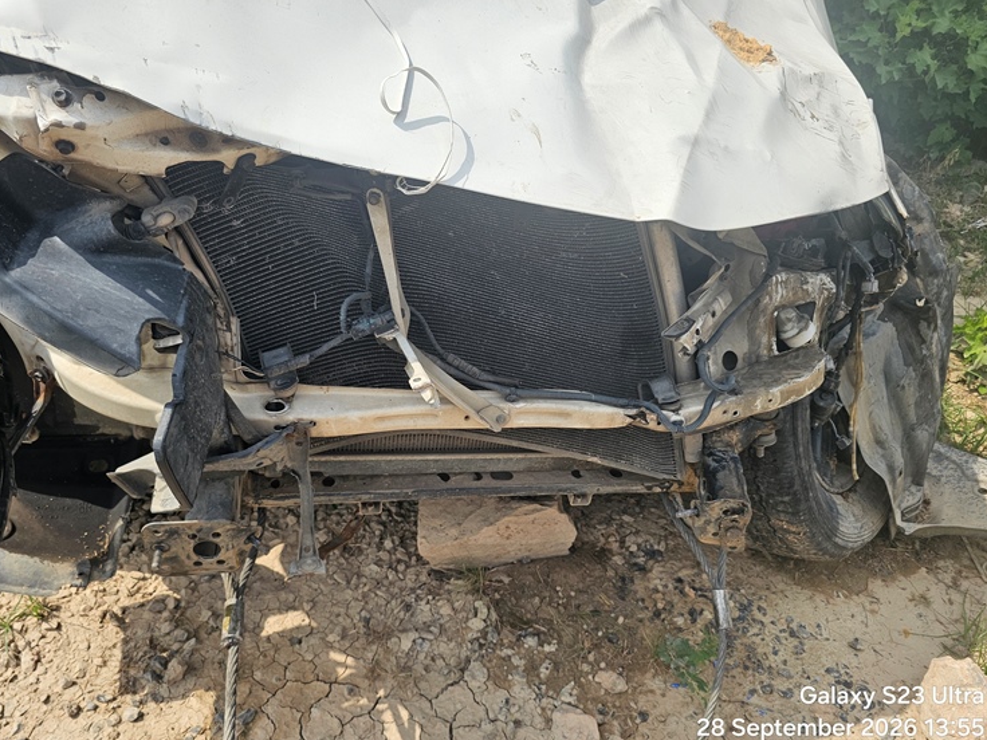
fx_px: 713
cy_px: 391
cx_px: 499
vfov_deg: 54.8
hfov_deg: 69.4
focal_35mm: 25
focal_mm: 6.3
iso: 32
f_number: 1.7
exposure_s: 1/2000
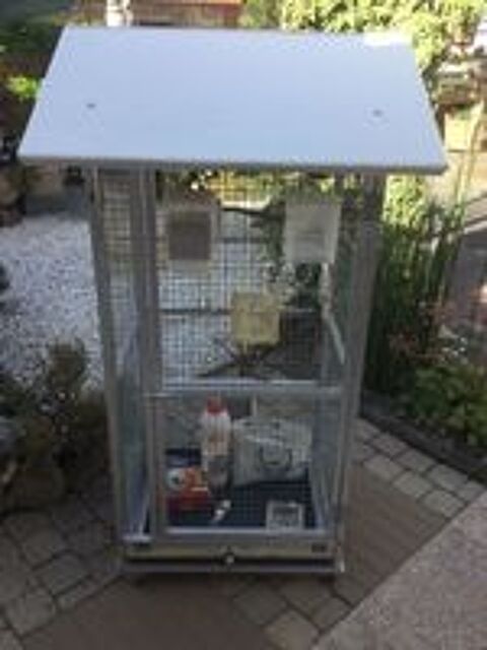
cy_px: 325
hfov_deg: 45.4
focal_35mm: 31
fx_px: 582
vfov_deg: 58.4
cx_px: 244
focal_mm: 3.3
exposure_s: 1/458
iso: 25
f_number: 2.4
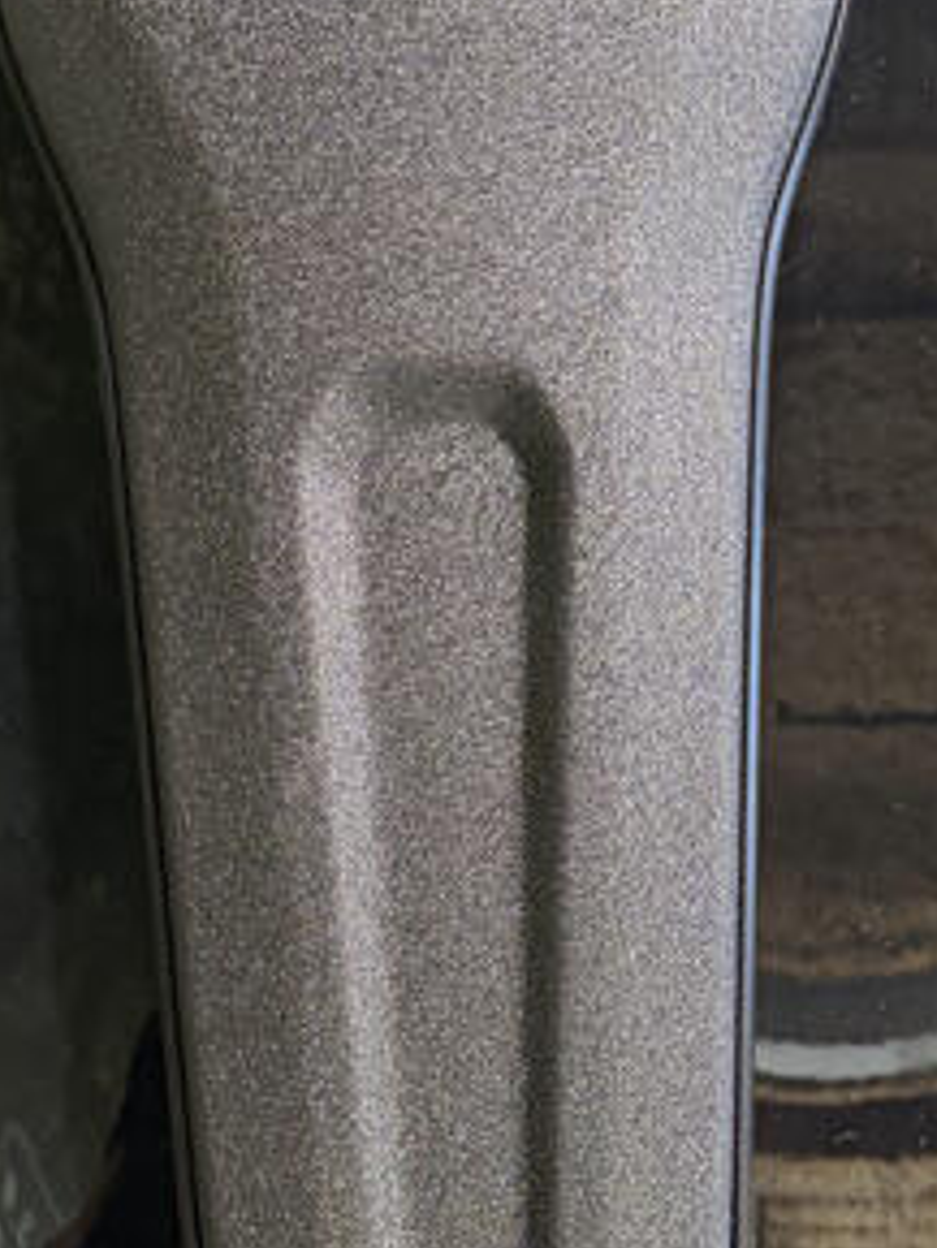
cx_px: 505
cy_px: 423
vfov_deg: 22.9
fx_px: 3065
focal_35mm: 85
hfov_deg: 17.4
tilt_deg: -53.9
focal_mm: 6.76
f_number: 1.78
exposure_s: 1/60
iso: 320
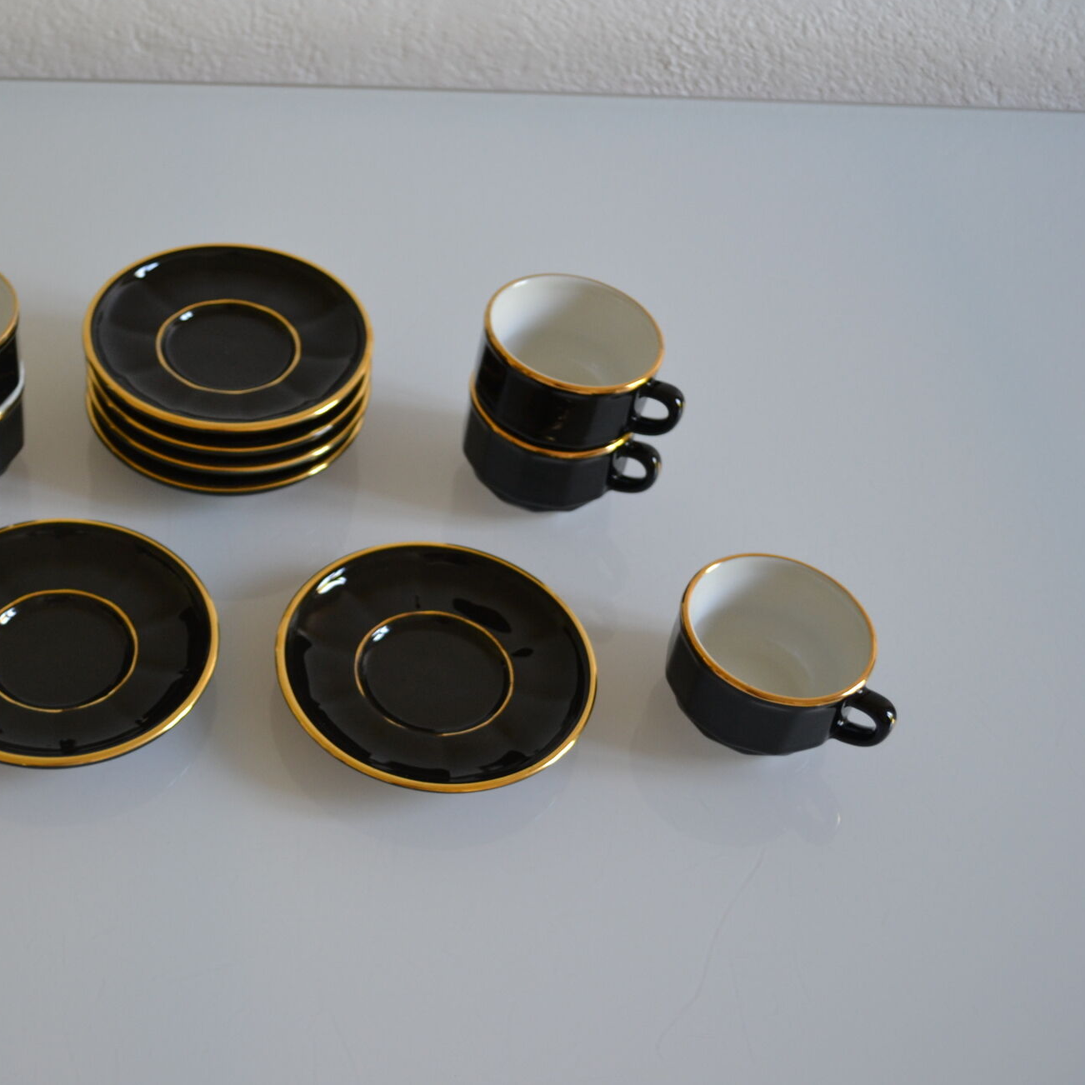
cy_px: 530
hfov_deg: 35.3
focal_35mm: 47
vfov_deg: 36.1
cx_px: 275
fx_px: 1667
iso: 400
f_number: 4
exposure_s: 1/30
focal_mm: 24
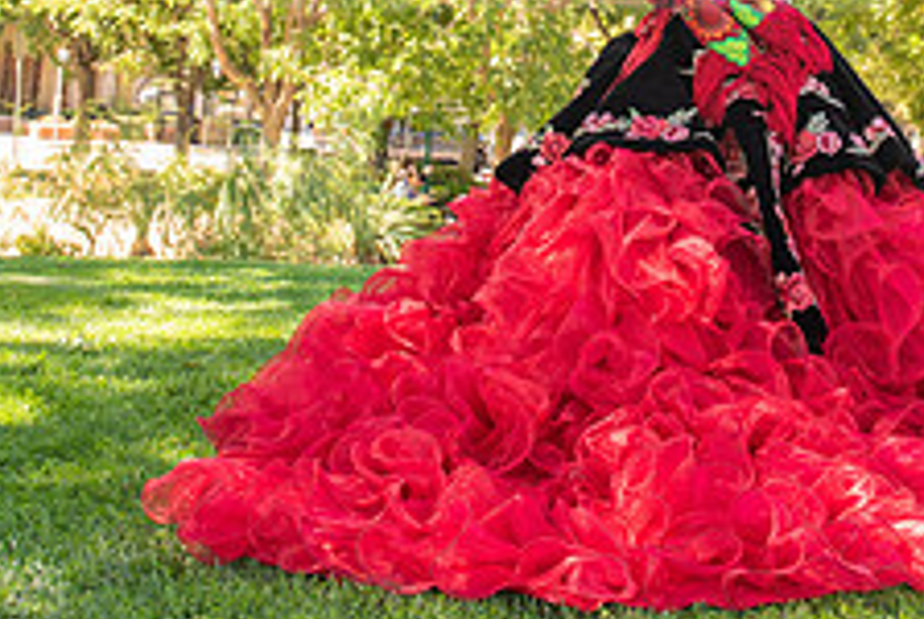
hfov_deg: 26.9
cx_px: 553
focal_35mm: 75
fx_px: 1927
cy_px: -89
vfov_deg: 17.5
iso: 500
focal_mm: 29
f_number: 6.3
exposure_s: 1/200
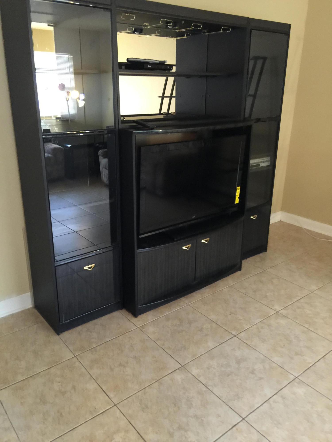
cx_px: 166
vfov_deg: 61.7
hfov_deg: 48.2
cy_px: 221
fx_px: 371
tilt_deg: -21.0
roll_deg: -3.3
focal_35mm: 29
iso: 80
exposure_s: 1/4
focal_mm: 4.15
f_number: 2.2
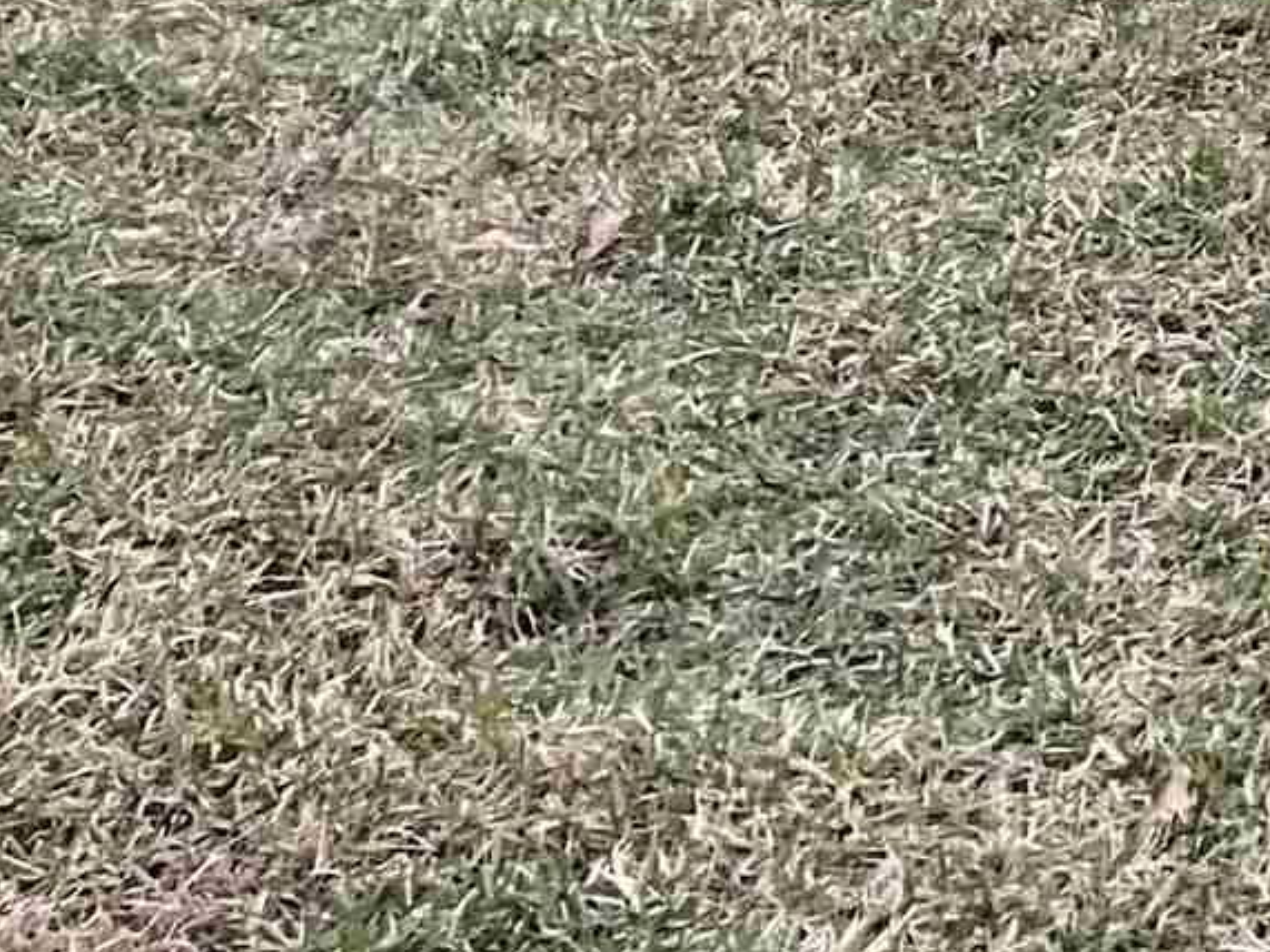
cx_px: 3358
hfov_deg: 11.1
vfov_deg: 9.6
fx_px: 5135
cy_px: -1170
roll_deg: -2.3
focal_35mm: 140
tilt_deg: -4.4
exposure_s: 1/60
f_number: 1.5
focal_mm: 5.7
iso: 250
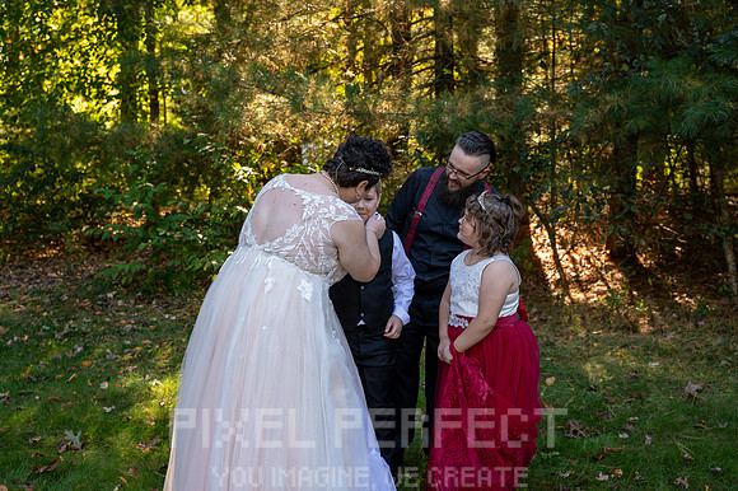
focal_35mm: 46
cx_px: 369
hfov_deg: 42.8
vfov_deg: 29.2
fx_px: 942
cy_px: 246
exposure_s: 1/200
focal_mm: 46
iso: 640
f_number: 4.5
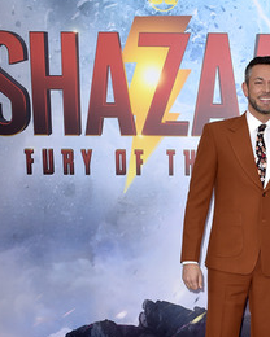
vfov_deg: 36.0
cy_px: 154
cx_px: 274
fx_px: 519
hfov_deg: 27.4
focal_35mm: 52
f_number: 6.3
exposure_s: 1/250
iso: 400
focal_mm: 32
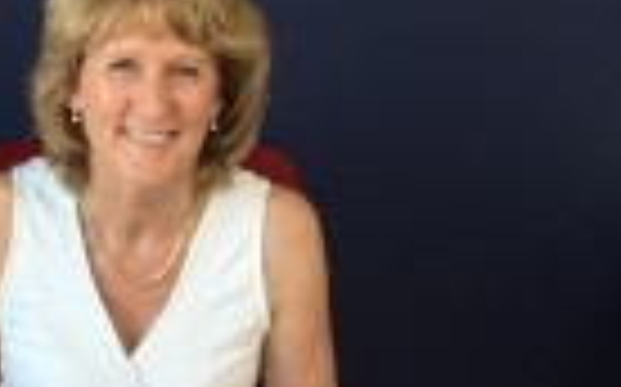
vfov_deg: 14.6
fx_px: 1505
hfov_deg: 23.1
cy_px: 310
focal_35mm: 89
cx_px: 153
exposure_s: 1/33
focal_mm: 4.15
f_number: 2.2
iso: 50
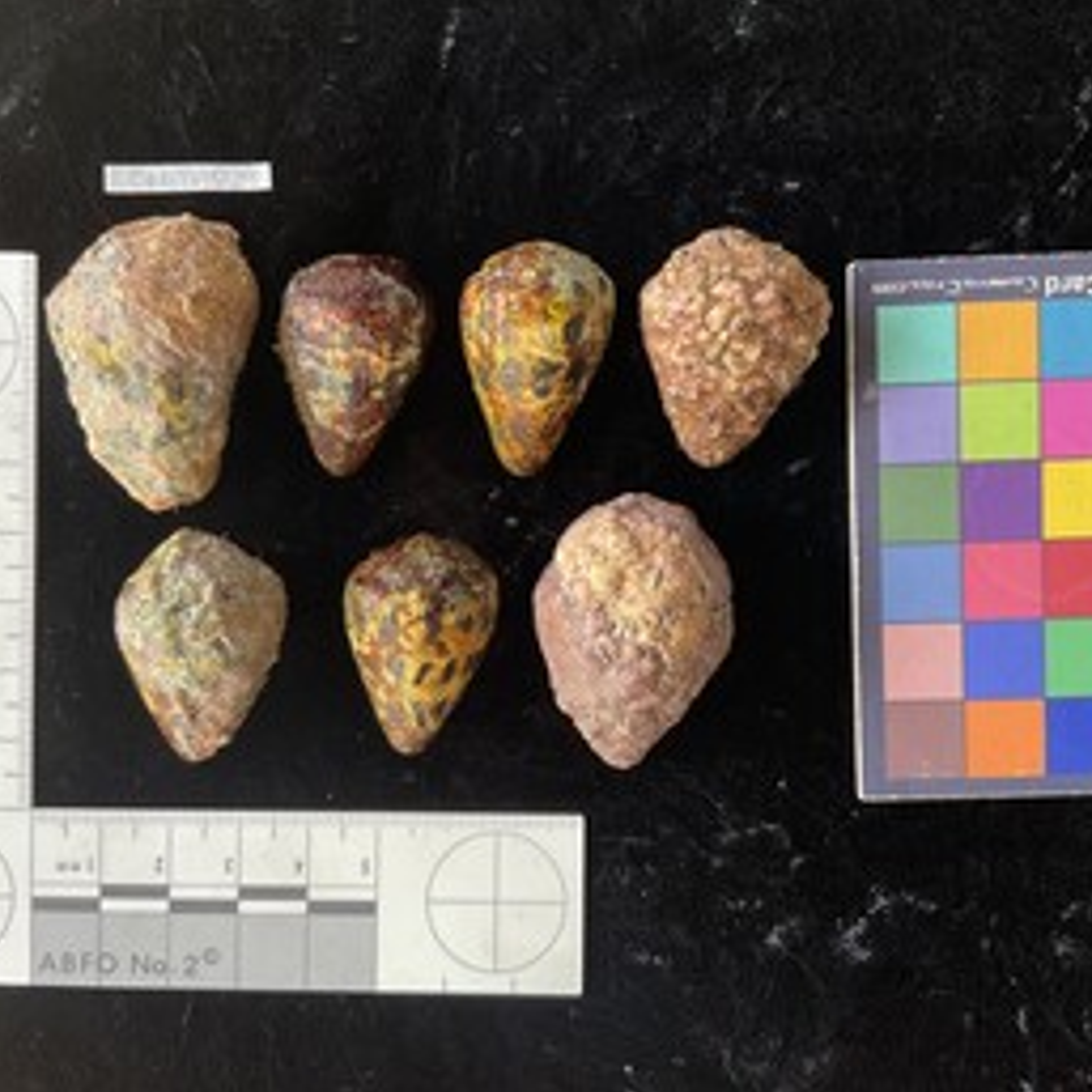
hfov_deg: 47.2
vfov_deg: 47.2
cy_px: 538
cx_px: 518
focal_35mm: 35
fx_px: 1249
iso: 64
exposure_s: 1/120
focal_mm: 3
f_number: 1.8
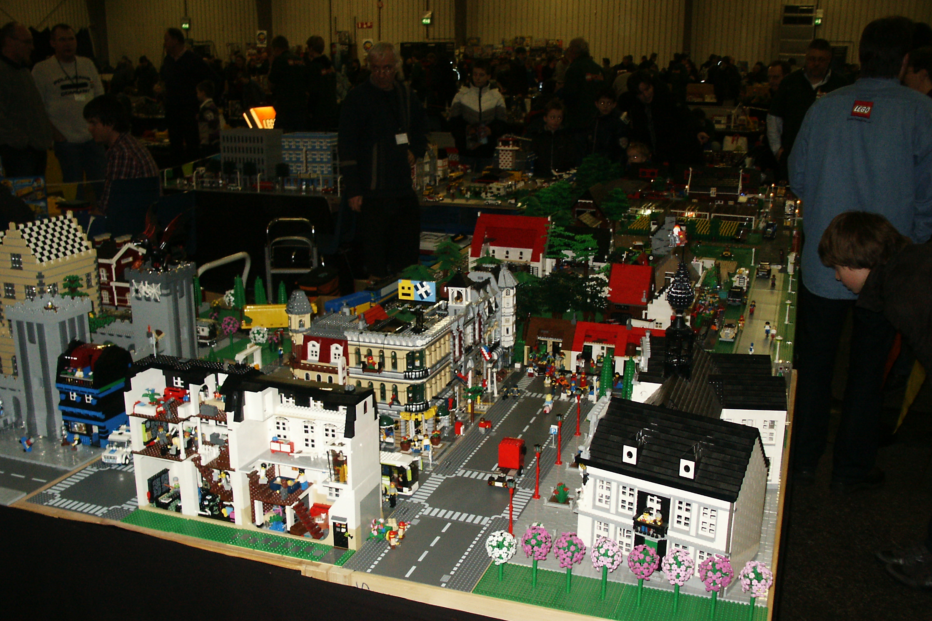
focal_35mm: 37
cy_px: 327
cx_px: 466
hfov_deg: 51.9
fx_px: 958
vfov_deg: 35.9
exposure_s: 1/45
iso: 200
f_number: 3
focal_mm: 7.2
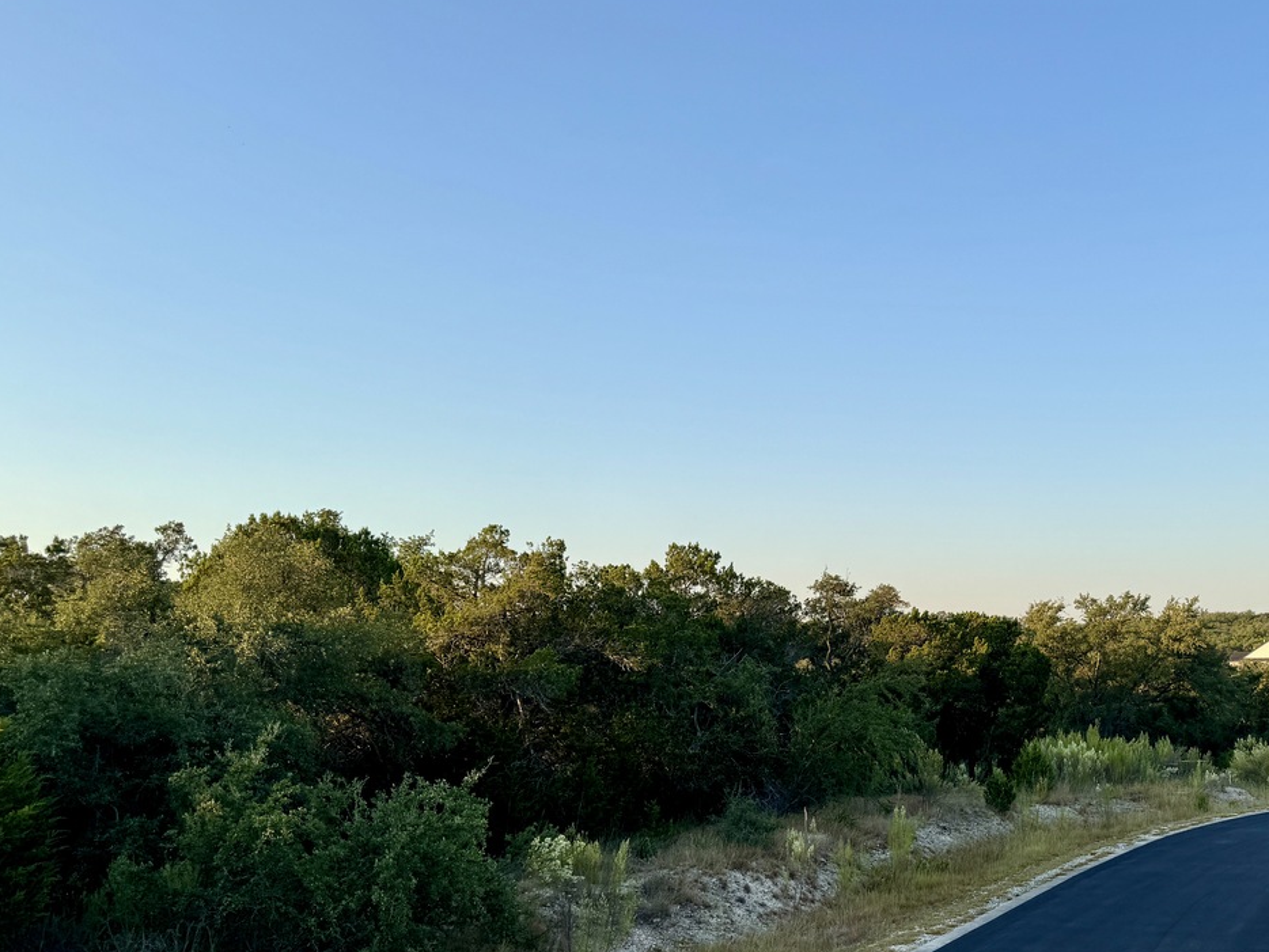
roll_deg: +0.9
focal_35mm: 37
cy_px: 596
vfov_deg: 38.4
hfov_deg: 48.7
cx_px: 909
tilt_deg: +2.5
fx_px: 1357
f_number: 1.78
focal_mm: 6.76
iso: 80
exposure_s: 1/1818
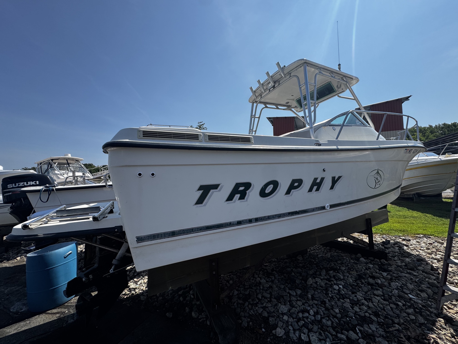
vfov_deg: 85.7
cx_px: 229
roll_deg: +1.5
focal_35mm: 14
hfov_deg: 102.1
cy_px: 172
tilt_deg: +2.4
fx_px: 185
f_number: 2.2
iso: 50
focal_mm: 2.22
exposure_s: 1/2208
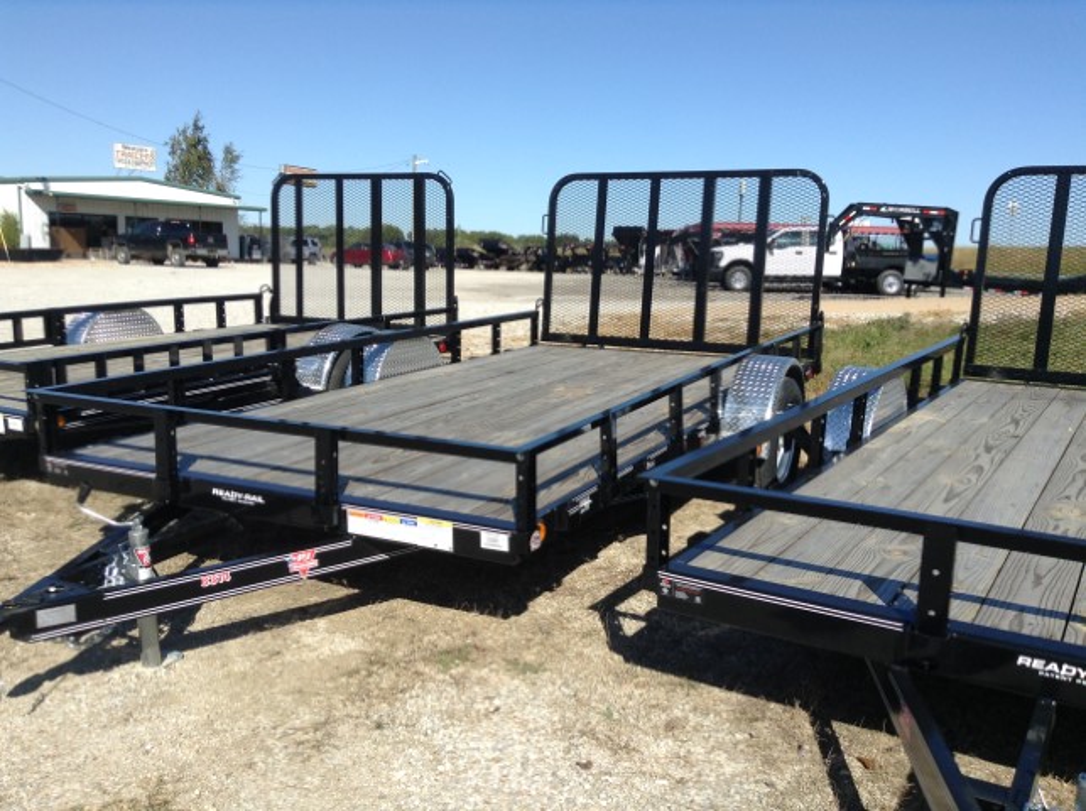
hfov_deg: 55.4
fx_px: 1034
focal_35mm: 33
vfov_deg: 42.8
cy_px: 406
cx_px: 543
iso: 25
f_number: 2.4
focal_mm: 3.3
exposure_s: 1/1287
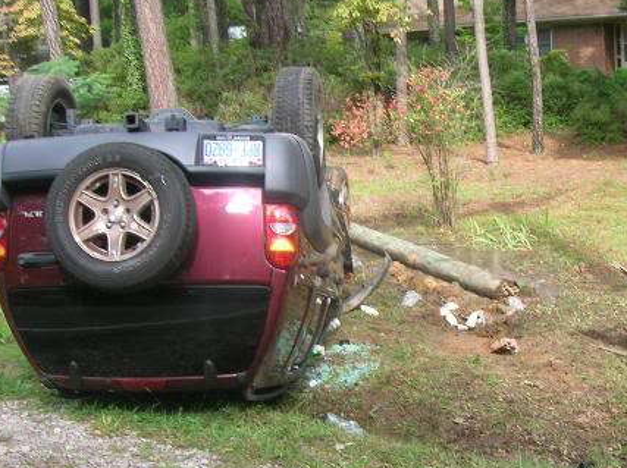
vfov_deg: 28.1
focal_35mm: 51
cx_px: 417
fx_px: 922
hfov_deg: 37.1
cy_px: 342
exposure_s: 1/58.2
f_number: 4.9
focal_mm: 5.7
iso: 50
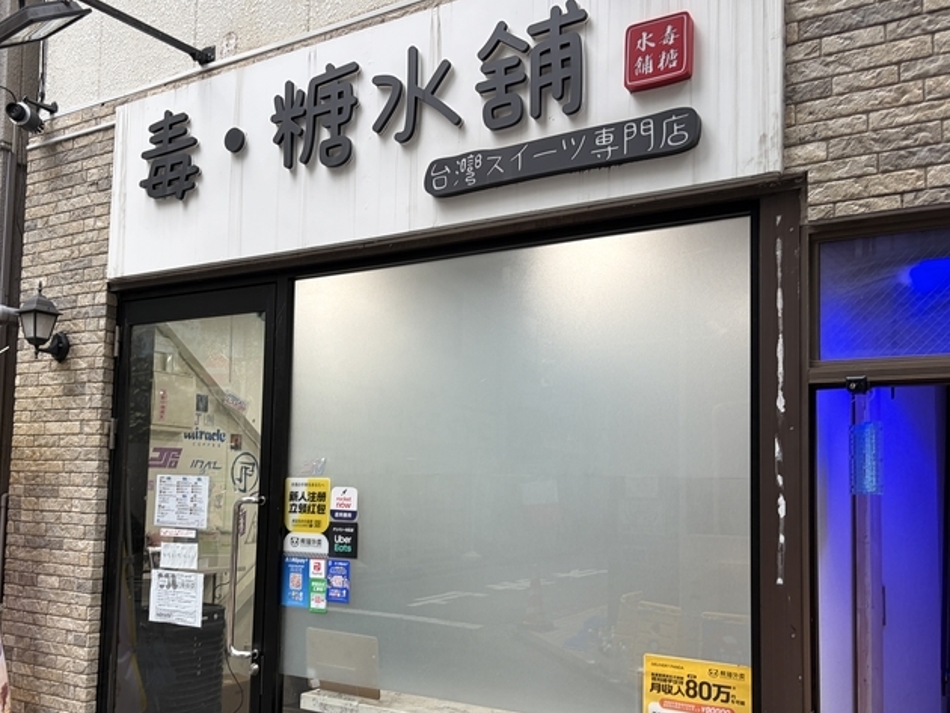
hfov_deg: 54.8
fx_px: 906
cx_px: 362
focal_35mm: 33
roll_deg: -1.1
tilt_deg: +5.8
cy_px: 440
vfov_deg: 42.7
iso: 32
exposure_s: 1/122
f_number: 1.6
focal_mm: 5.96
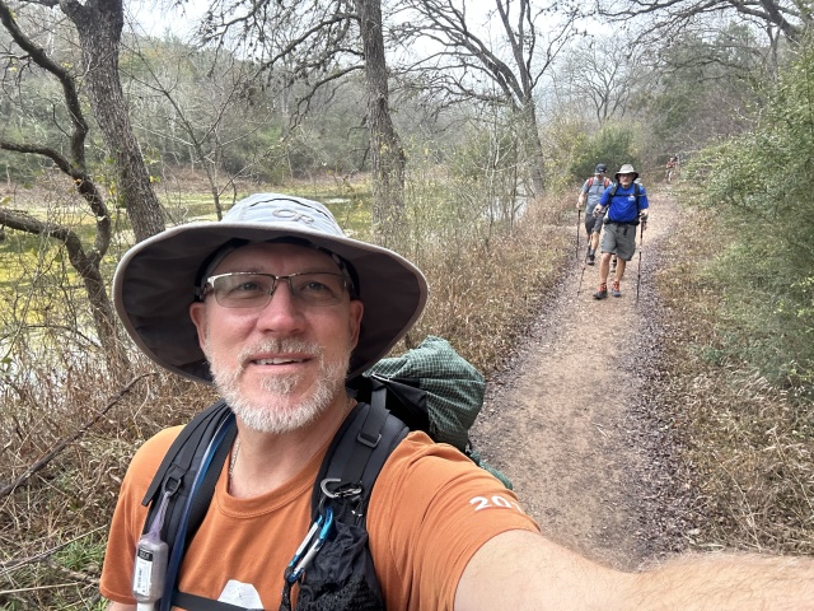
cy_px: 306
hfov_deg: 73.9
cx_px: 407
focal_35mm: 23
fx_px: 541
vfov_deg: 58.9
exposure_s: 1/121
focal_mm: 2.69
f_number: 1.9
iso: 64
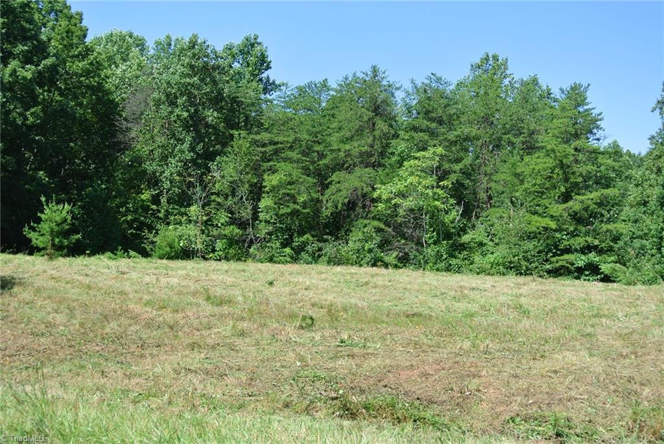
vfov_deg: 28.7
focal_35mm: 47
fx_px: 867
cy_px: 222
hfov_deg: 41.9
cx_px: 332
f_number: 4.5
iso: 100
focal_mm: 17.5
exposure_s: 1/400
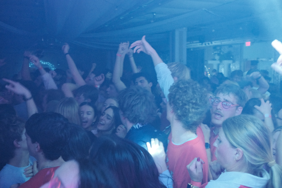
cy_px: 94
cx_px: 141
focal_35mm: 35
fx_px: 274
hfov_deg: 54.4
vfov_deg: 37.9
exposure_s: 1/125
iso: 4000
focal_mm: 23
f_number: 2.8
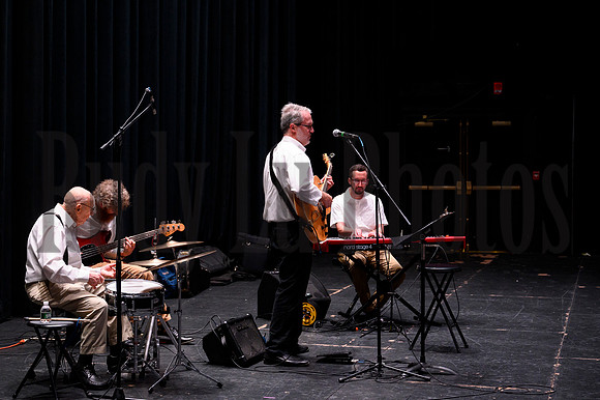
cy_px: 158
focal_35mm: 63
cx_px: 237
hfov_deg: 31.9
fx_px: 1047
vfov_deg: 21.6
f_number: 4
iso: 3200
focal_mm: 52
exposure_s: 1/125
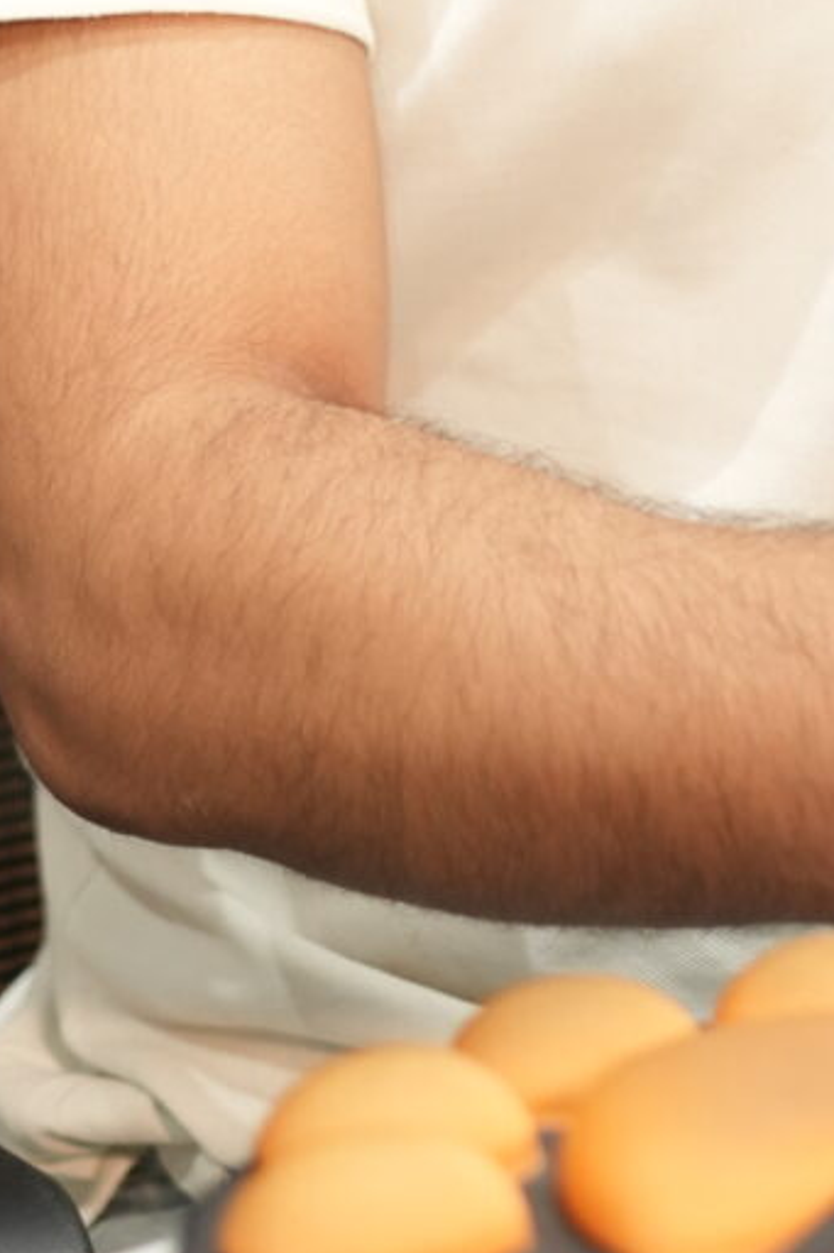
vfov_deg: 10.8
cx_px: 1004
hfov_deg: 7.8
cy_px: -1243
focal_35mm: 175
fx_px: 6085
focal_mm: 35
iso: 800
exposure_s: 1/100
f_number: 2
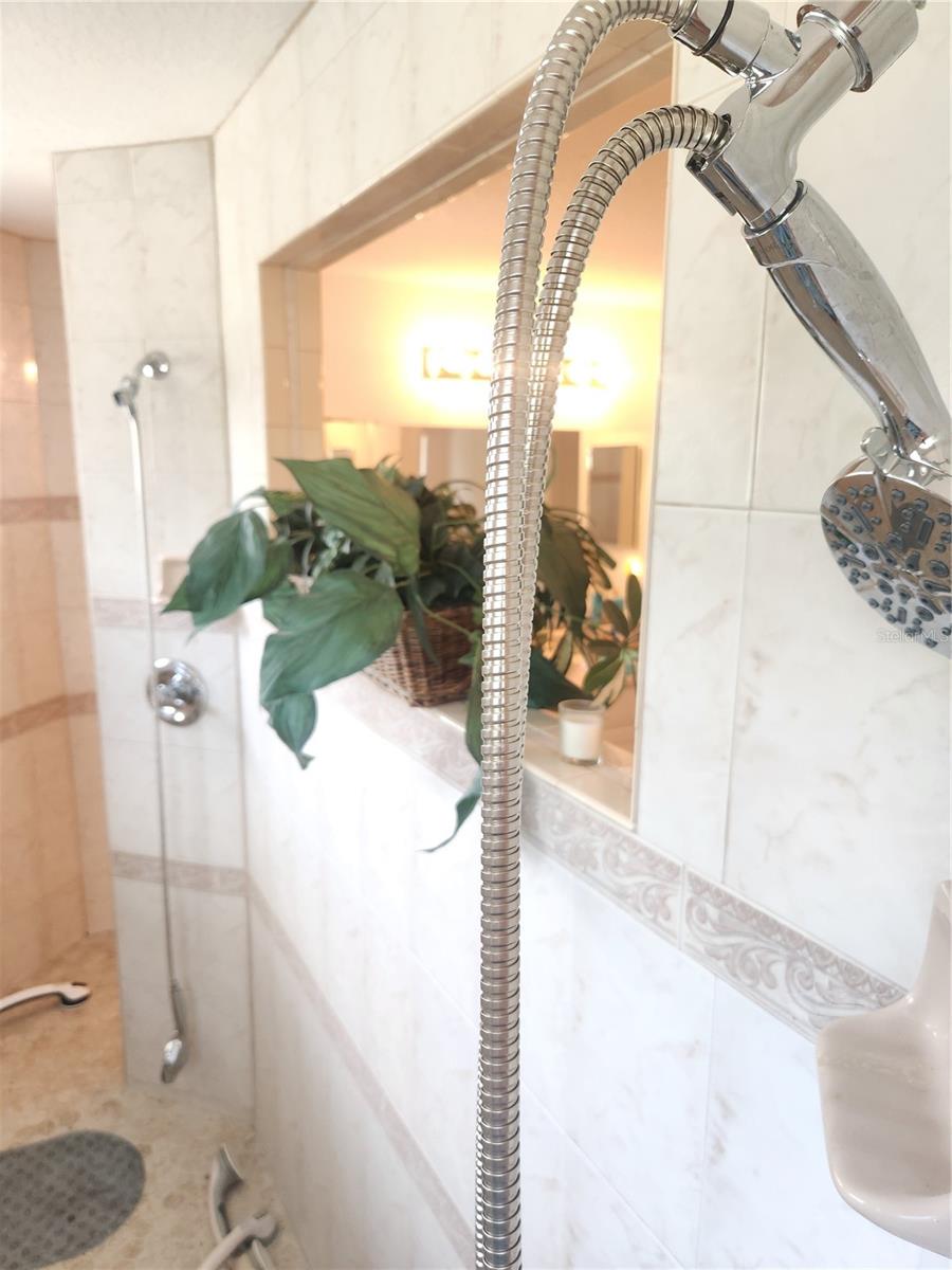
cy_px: 635
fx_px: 843
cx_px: 476
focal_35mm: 23
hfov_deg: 58.9
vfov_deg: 73.9
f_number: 1.8
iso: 200
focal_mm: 5.4
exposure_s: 1/120
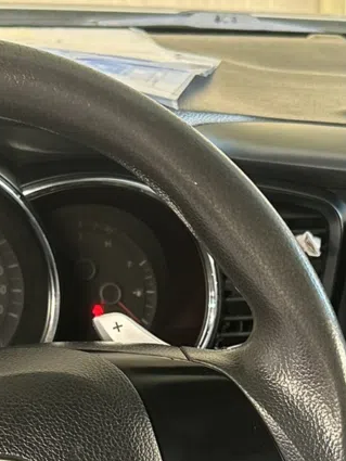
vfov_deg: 24.2
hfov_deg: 19.0
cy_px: 458
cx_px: 265
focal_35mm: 77
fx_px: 1026
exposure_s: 1/76
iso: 250
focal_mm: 6.86
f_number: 1.78
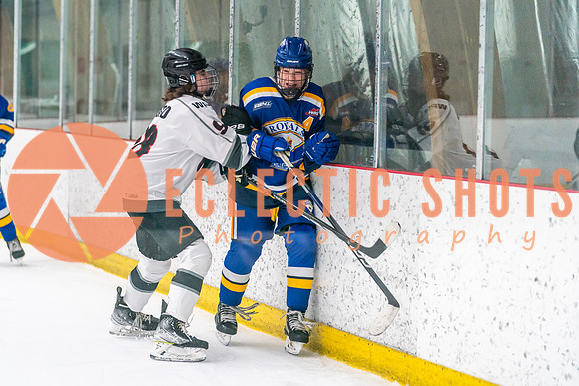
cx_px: 241
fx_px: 1972
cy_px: 165
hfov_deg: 16.7
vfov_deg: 11.2
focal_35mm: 123
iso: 3200
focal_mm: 105
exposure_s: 1/1250
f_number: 2.8
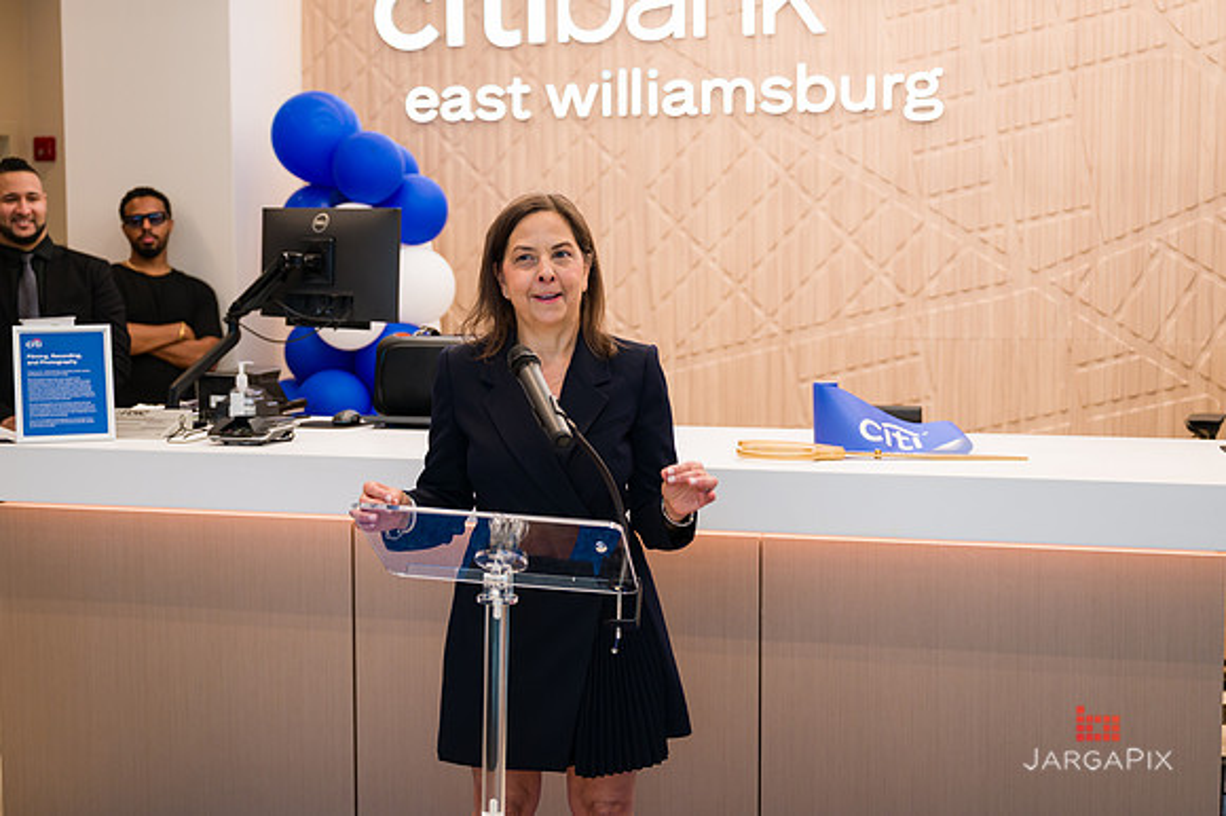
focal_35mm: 49
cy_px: 394
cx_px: 634
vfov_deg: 27.4
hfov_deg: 40.2
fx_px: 1677
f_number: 3.2
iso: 400
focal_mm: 46
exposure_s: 1/200
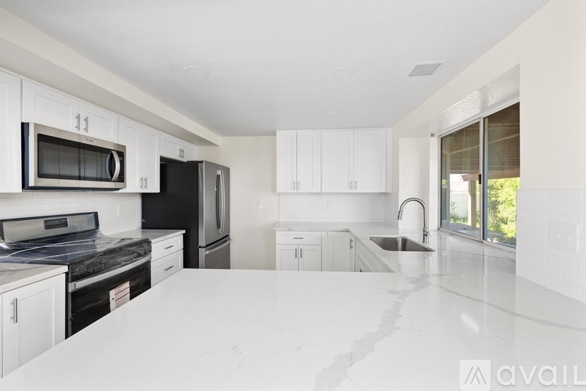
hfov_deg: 102.3
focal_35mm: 14
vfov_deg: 79.2
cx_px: 293
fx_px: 236
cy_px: 196
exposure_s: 1/50
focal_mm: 14.5
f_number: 8
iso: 1600
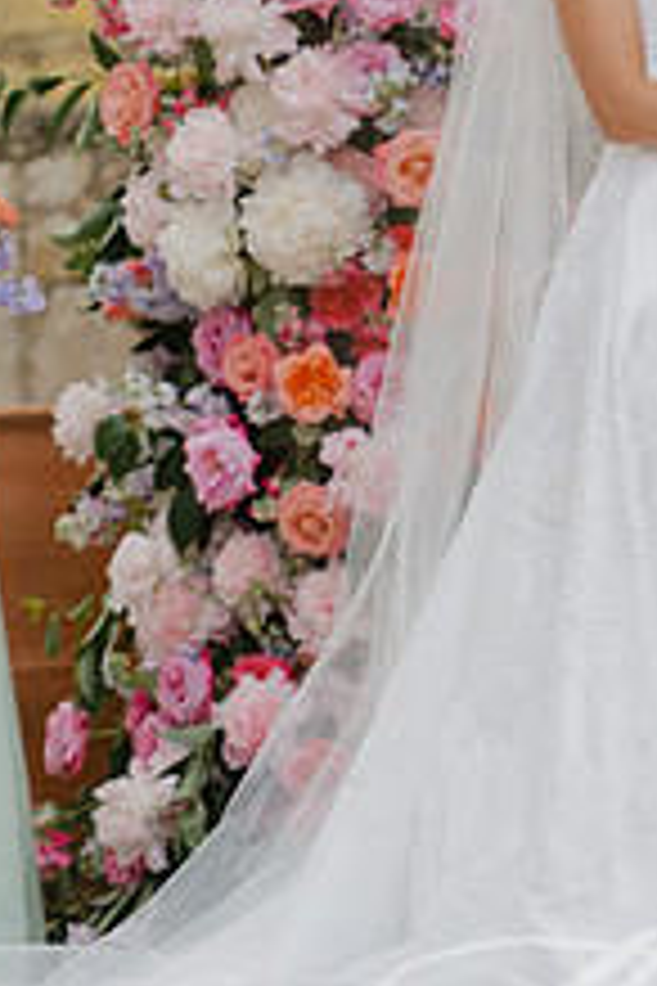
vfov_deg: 6.7
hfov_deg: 4.5
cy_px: 203
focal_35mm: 308
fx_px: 8431
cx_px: 612
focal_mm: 150
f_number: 2.8
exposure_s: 1/800
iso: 200
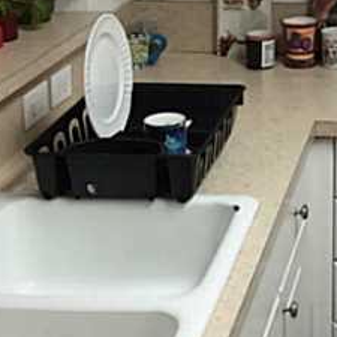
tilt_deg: -8.3
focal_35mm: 91
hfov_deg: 18.2
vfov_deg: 18.3
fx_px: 1002
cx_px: 397
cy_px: -43
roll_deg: -0.6
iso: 64
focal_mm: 4.15
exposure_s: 1/30
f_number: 2.2
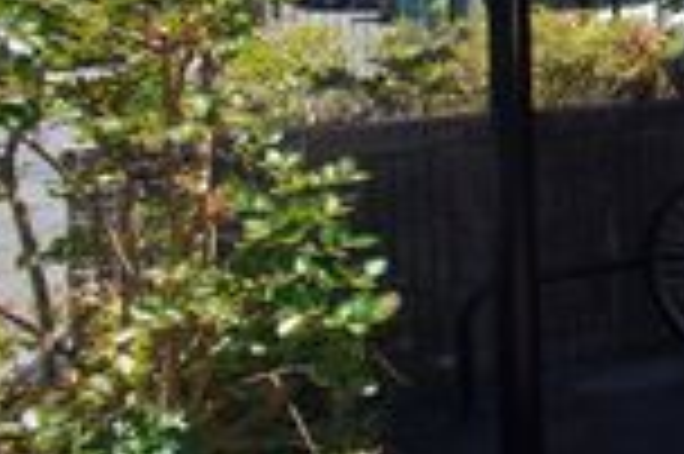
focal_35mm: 79
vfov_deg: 16.8
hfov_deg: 20.9
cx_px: 1089
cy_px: -20
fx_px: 1499
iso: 200
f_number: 13
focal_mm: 16
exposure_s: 1/125
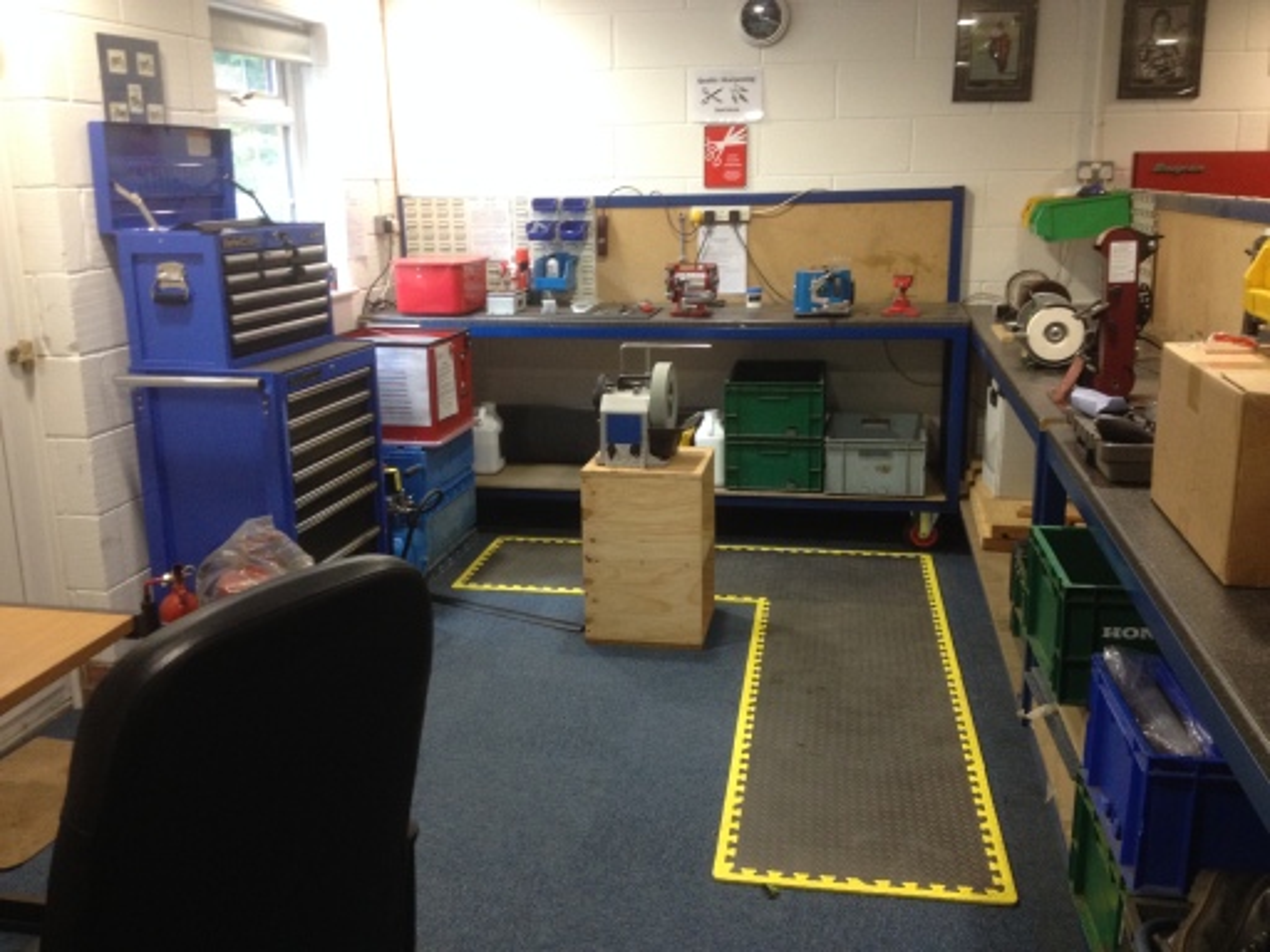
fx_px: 1284
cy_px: 476
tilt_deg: -17.4
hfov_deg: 52.6
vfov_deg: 40.7
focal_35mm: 35
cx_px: 635
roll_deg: +0.5
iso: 160
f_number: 2.4
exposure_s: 1/20
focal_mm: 4.28
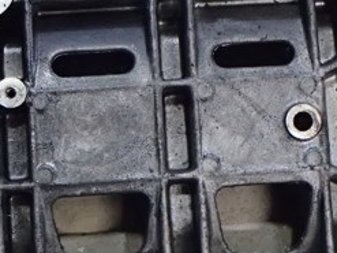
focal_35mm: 96
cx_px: 165
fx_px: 934
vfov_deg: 15.4
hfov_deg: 20.4
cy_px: 98
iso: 1600
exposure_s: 1/30
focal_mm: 6.64
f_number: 4.7
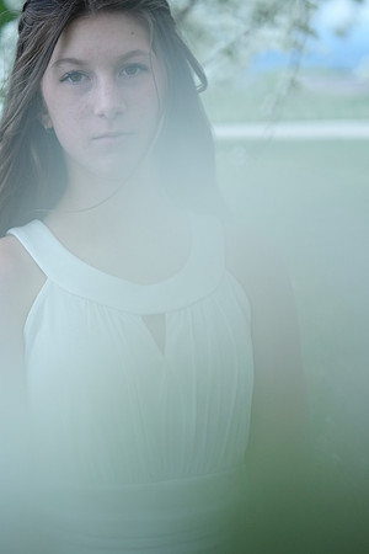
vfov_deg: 23.9
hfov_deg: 16.1
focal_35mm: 85
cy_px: 277
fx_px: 1307
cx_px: 184
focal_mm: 85
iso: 2500
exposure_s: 1/400
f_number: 4
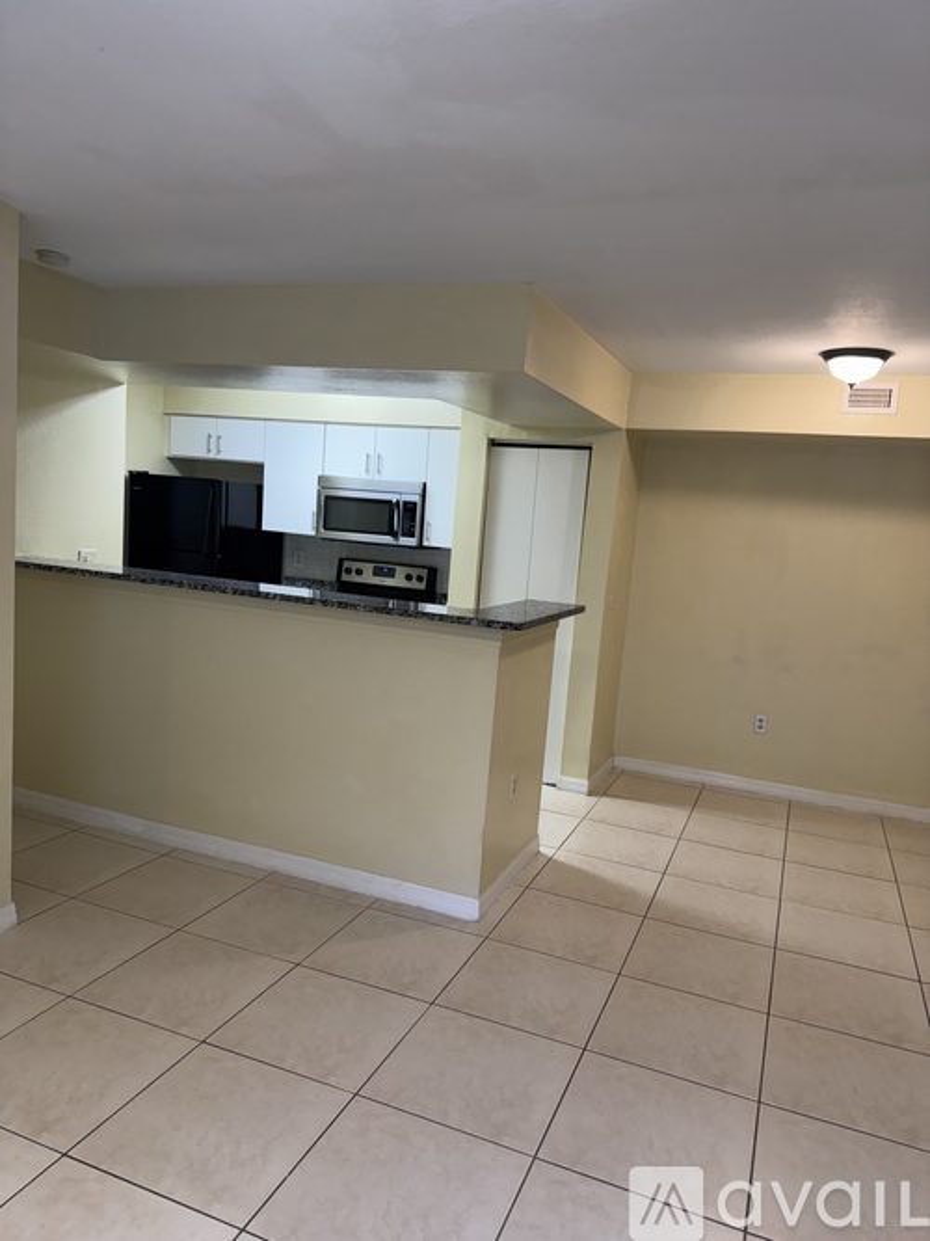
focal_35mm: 24
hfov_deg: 56.8
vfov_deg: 71.6
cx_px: 465
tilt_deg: -1.4
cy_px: 620
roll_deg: -4.3
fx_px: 860
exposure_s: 1/120
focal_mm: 6.76
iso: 160
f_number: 1.78
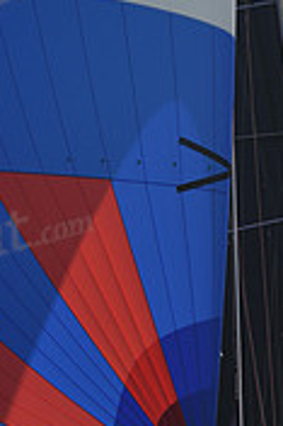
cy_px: 99
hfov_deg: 5.9
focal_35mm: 231
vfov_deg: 8.9
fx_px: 2729
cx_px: 219
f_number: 8
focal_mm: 70
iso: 250
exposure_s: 1/640
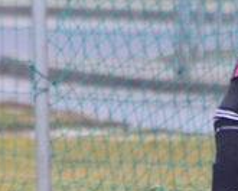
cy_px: -68
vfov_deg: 0.8
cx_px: -29
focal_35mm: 1839
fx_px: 12954
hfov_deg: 1.1
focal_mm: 270
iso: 1600
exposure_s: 1/500
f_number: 6.3
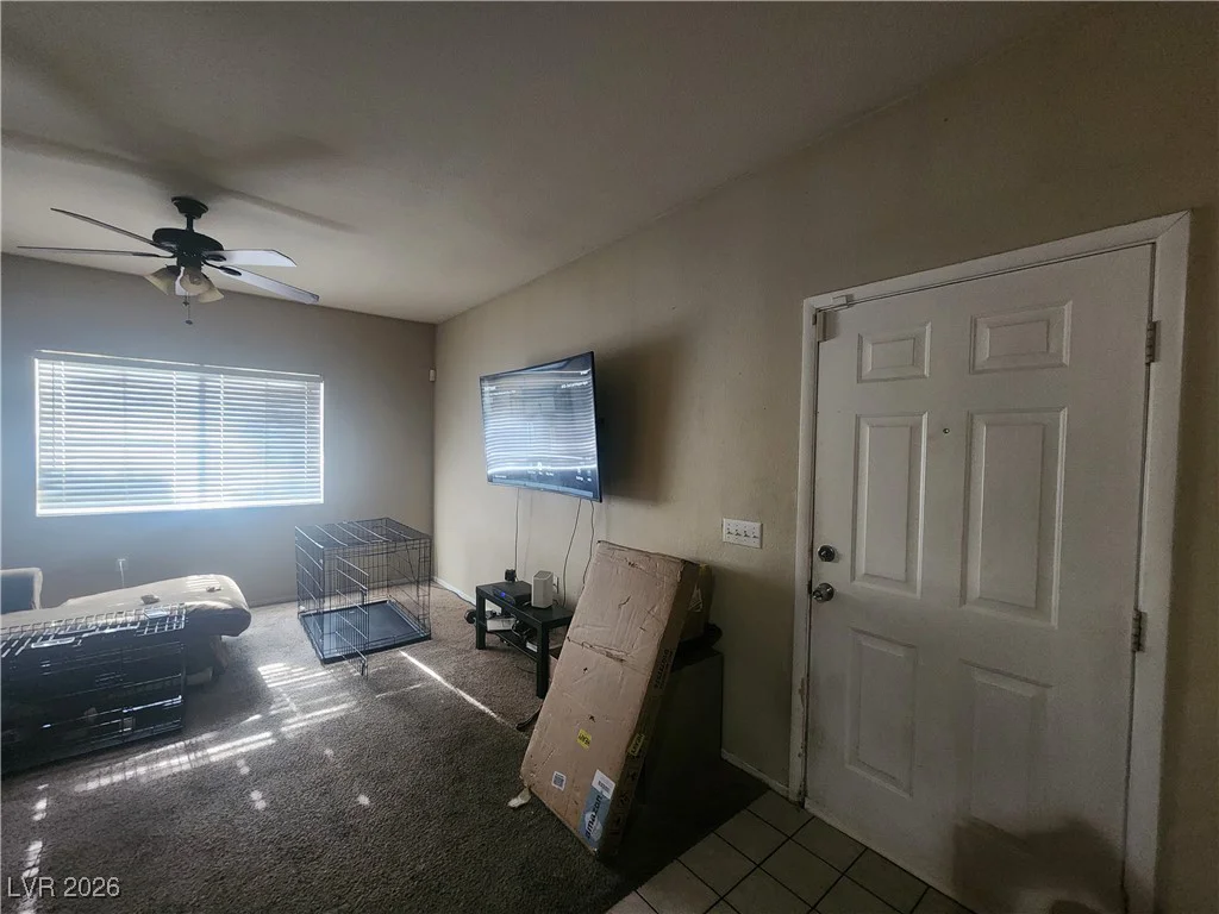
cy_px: 457
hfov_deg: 106.2
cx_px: 610
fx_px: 458
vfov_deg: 89.9
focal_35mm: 13
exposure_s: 1/30
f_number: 2.2
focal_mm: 2.2
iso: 500
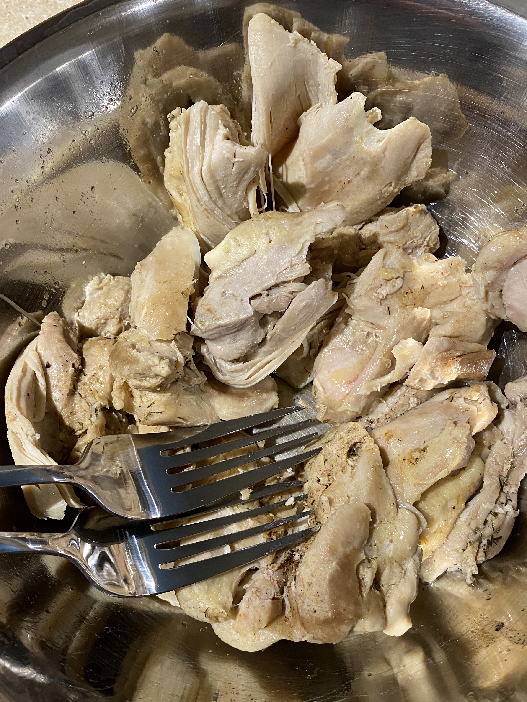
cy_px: 406
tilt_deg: -69.5
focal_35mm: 34
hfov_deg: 41.8
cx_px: 272
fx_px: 690
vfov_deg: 53.7
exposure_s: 1/60
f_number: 1.8
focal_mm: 4.25
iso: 200
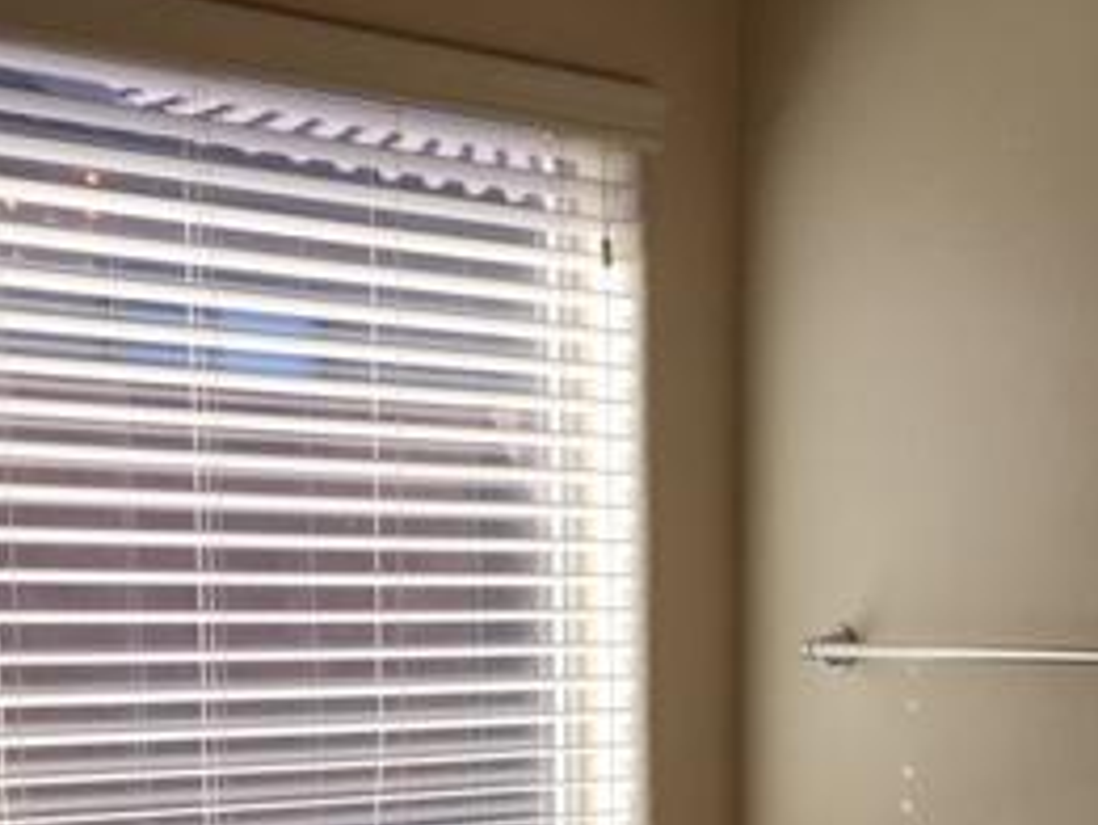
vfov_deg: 19.6
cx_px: 799
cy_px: 964
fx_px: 2253
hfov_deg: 27.1
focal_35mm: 71
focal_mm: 4.15
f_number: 2.2
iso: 25
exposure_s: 1/557
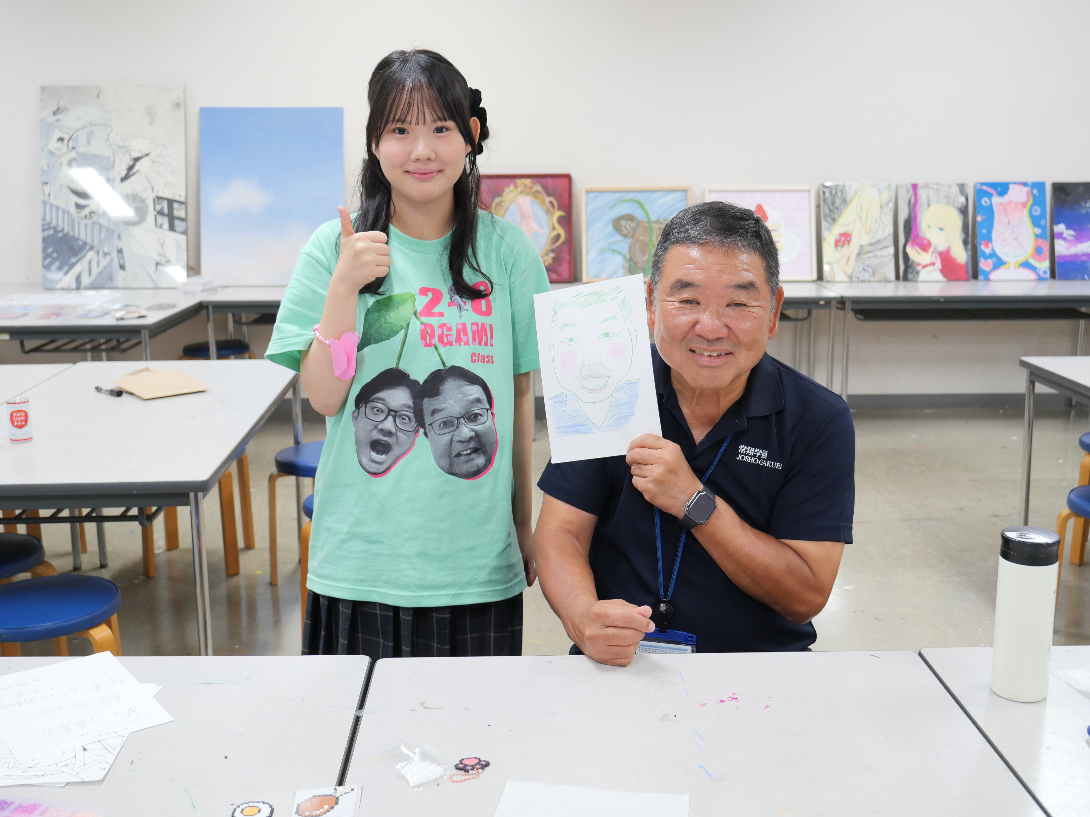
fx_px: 1197
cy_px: 408
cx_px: 545
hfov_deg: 49.0
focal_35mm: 38
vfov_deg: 37.7
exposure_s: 1/60
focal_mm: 19
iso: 800
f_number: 3.2
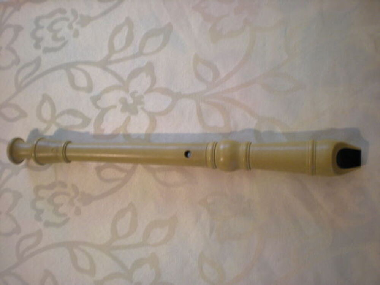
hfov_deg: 49.0
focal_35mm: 38
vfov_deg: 37.7
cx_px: 190
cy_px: 142
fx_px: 417
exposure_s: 1/28.2
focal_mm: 6.3
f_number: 3.1
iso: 200
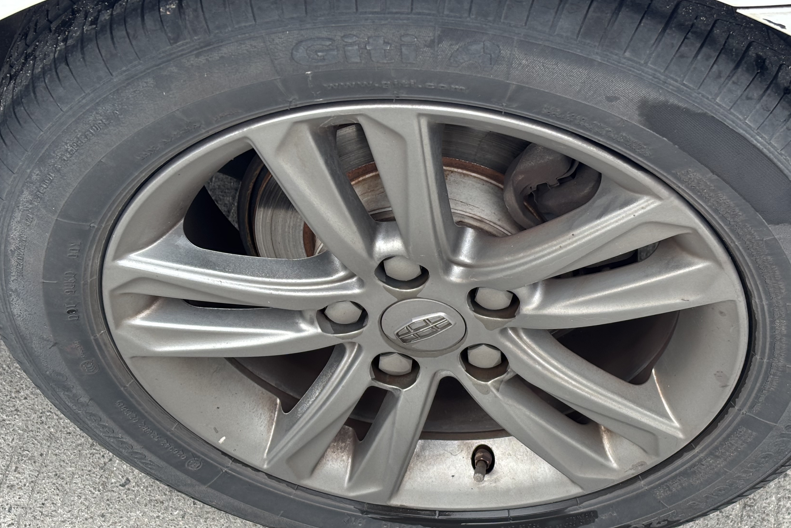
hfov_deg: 30.5
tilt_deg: -53.2
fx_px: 1450
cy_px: 351
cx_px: 424
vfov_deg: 20.5
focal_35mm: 66
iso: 32
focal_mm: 5.96
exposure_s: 1/188
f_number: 1.6
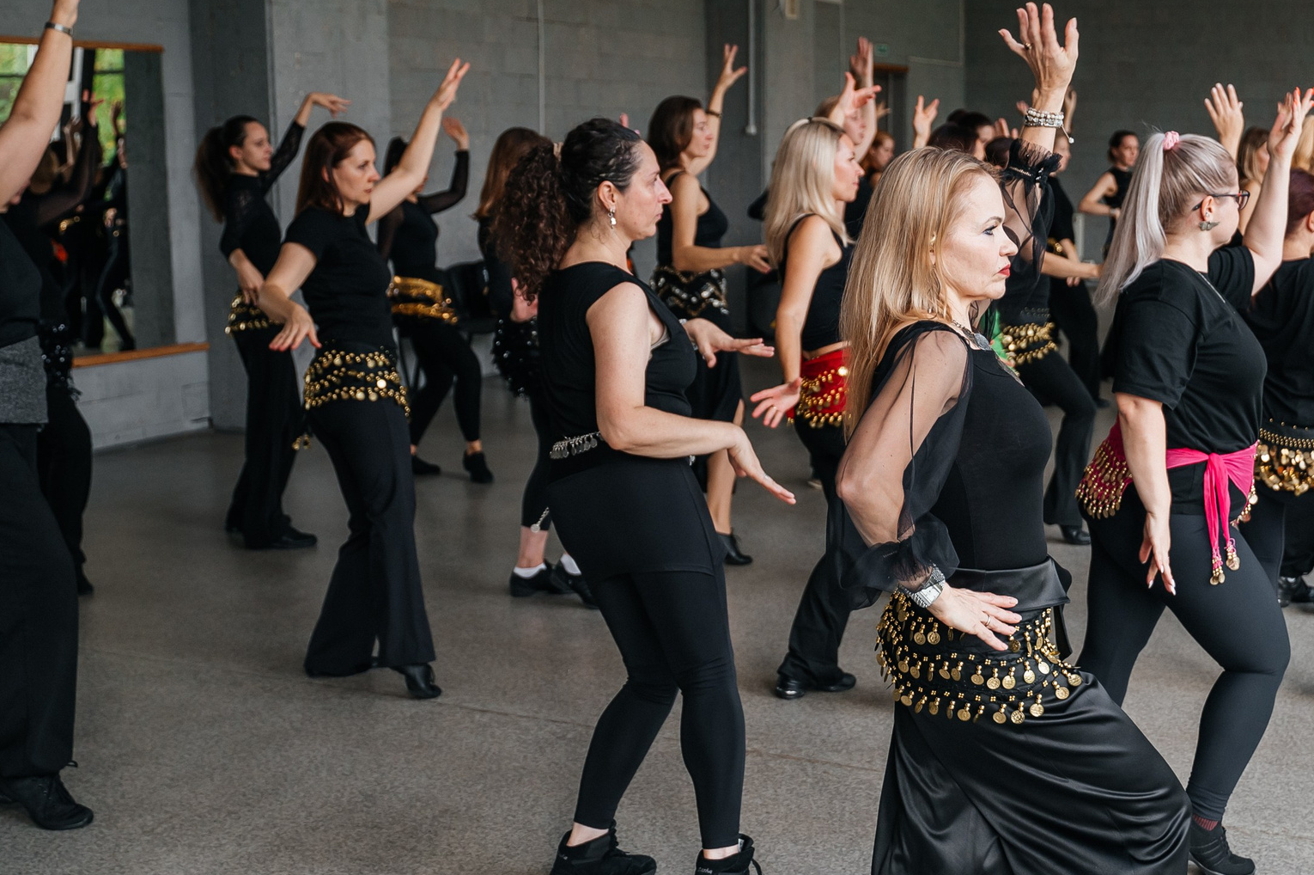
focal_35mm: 48
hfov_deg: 41.0
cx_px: 757
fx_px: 1751
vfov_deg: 28.0
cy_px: 502
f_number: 3.2
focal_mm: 28
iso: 400
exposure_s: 1/250
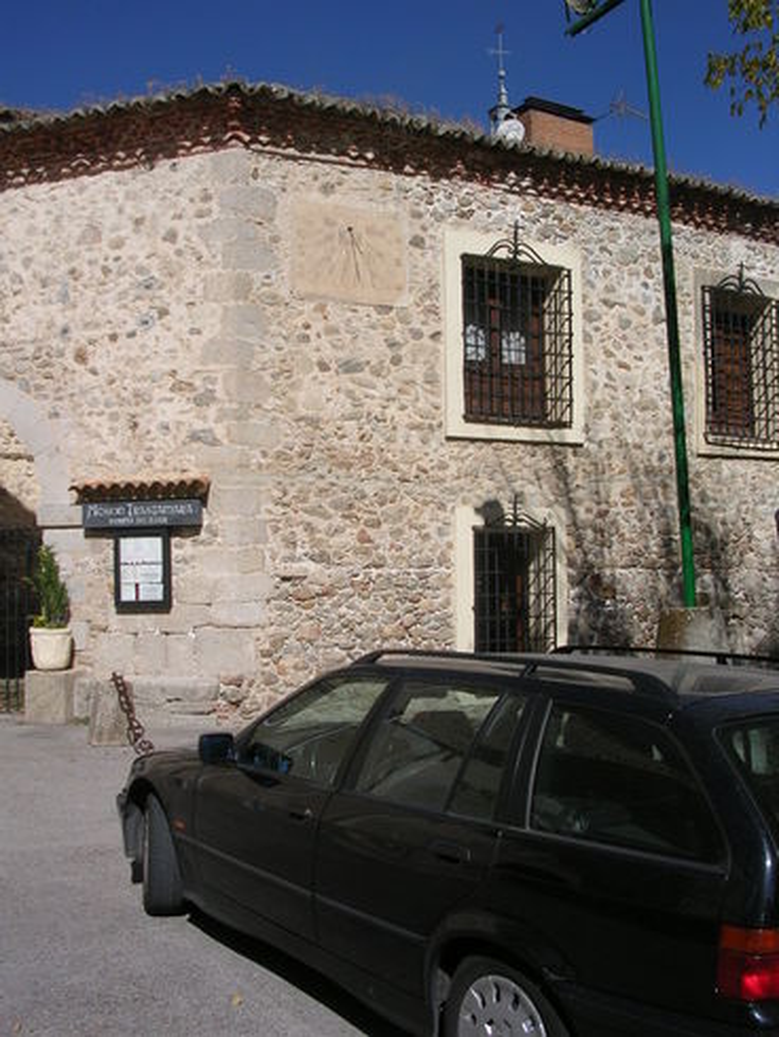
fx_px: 1139
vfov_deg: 49.0
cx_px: 390
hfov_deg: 37.8
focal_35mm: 38
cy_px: 518
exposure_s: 1/573
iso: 50
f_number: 5.6
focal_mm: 5.8
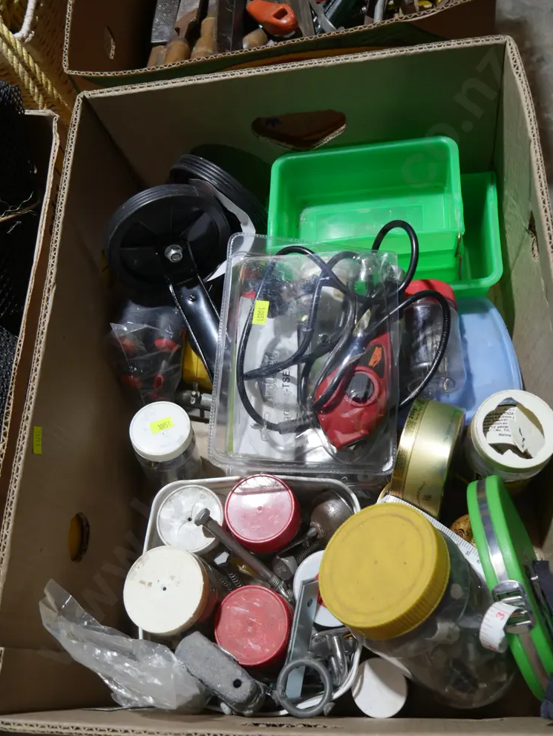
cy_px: 360
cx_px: 276
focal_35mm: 33
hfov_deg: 43.0
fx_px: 703
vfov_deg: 55.3
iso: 250
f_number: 3.6
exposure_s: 1/60
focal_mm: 16
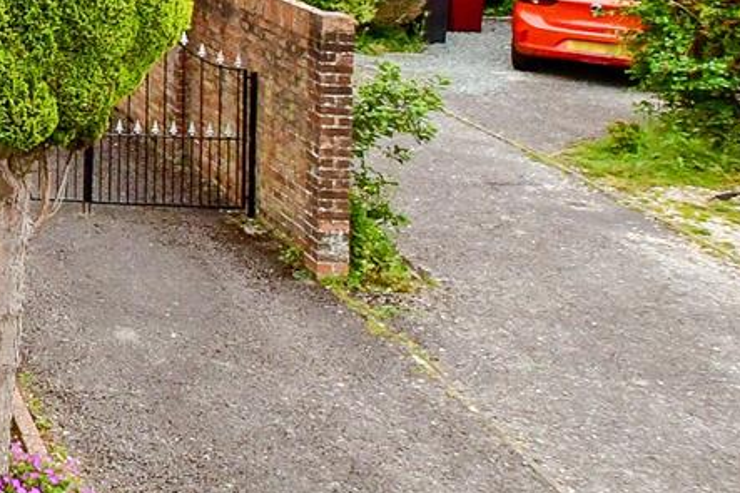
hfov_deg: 22.5
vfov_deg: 20.3
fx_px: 1253
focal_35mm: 61
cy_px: -149
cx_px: -528
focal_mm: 10
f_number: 8
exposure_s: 1/1250
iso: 1250
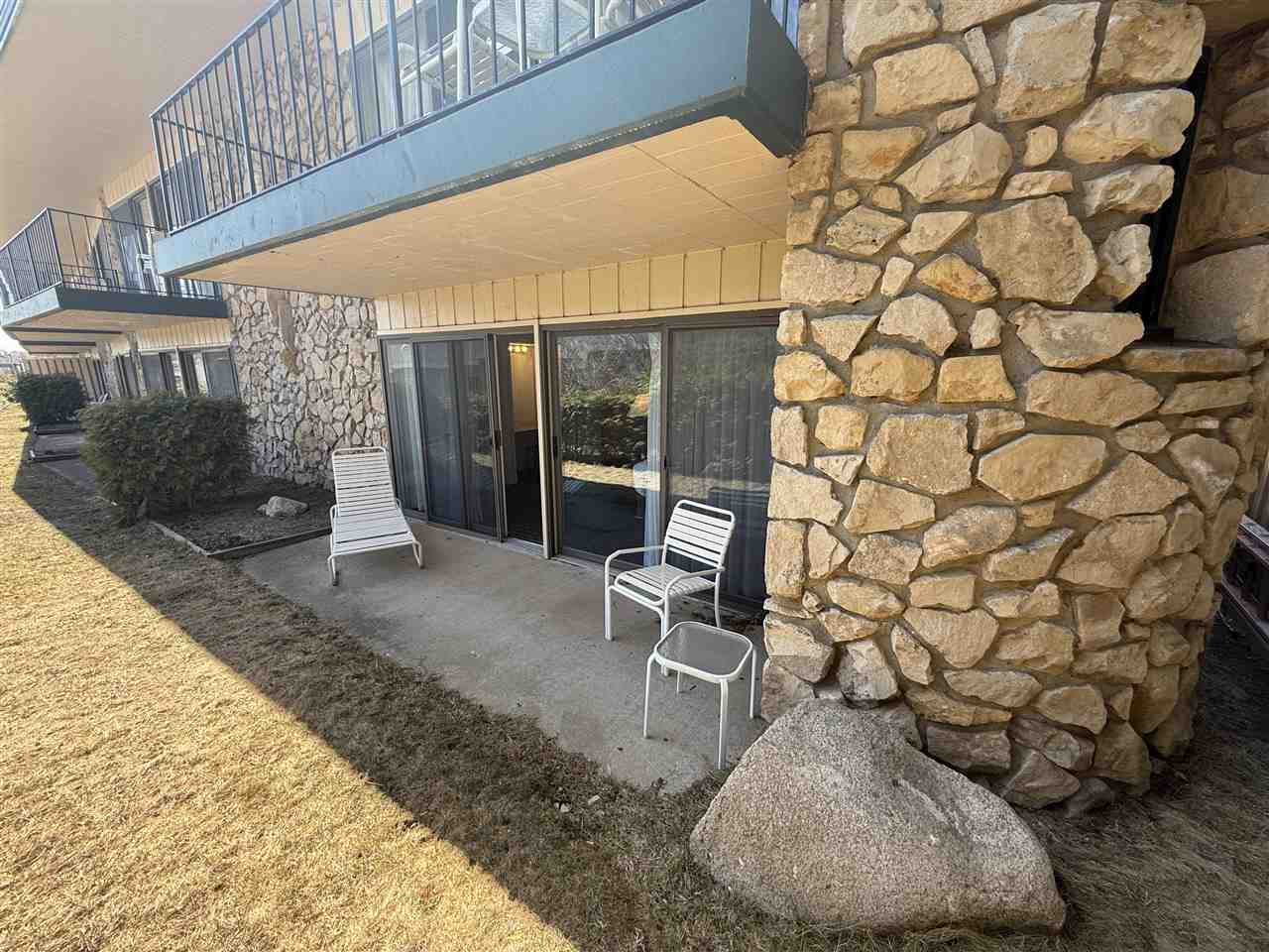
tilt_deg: -11.1
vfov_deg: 85.7
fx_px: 513
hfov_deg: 102.1
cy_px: 476
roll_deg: +0.0
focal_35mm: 14
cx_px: 634
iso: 50
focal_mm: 2.22
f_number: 2.2
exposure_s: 1/201
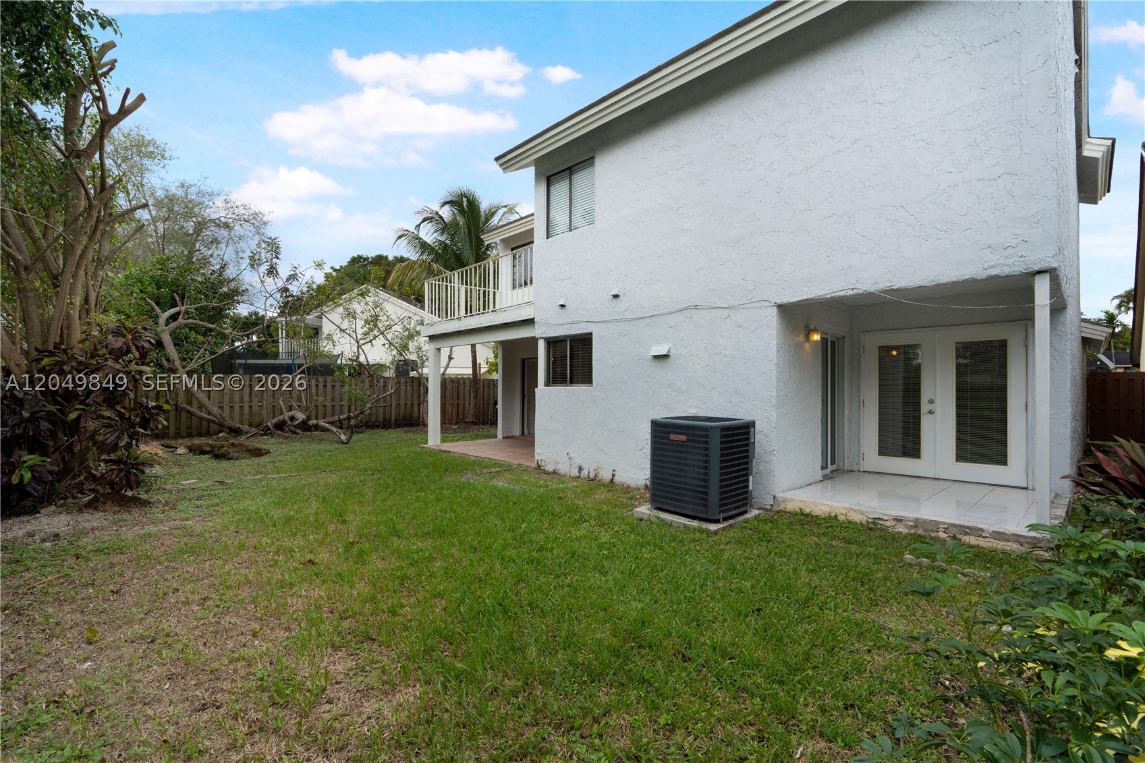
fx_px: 509
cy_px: 382
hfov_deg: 96.7
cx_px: 572
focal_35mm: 16
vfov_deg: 73.7
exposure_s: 1/25
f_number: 11
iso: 80
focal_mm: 16
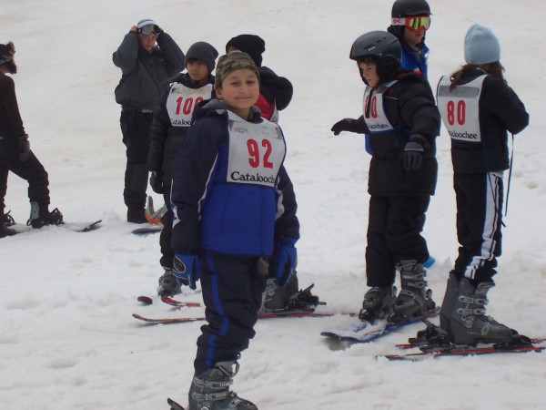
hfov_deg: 17.7
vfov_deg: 13.3
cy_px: 205
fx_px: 1751
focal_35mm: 111
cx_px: 273
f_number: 4.8
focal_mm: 16.8
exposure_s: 1/250
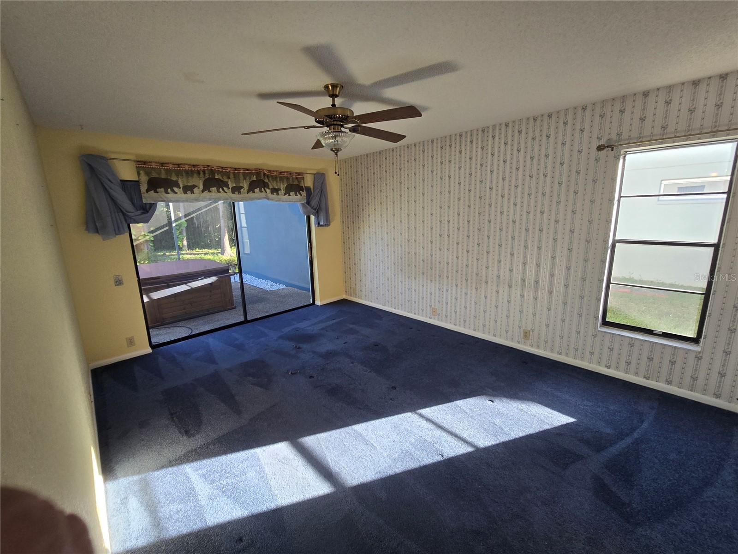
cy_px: 277
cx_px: 369
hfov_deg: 106.2
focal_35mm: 13
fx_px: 277
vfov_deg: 89.9
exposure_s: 1/60
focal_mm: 2.2
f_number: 2.2
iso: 100
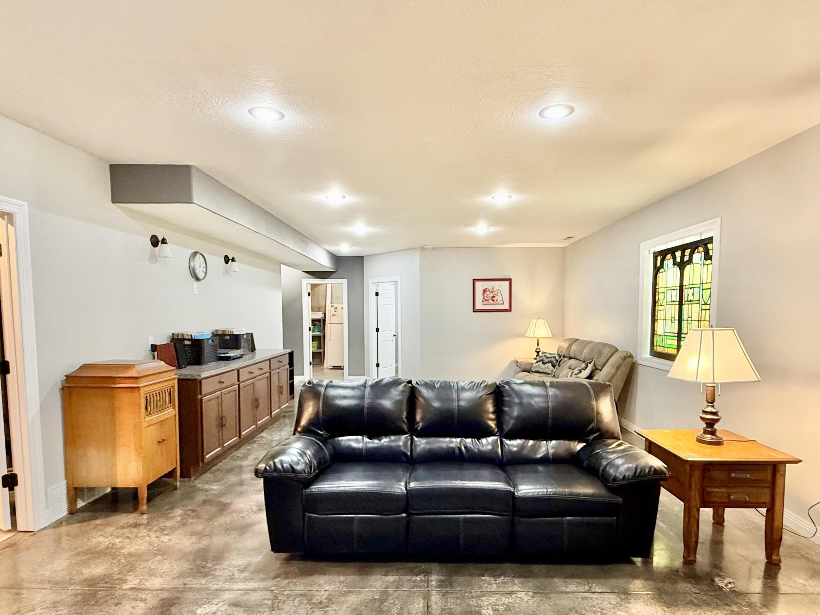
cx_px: 427
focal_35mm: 19
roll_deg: +0.5
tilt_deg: -3.2
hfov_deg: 84.6
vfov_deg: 68.4
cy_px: 344
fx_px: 450
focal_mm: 2.22
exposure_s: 1/60
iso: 500
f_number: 2.2
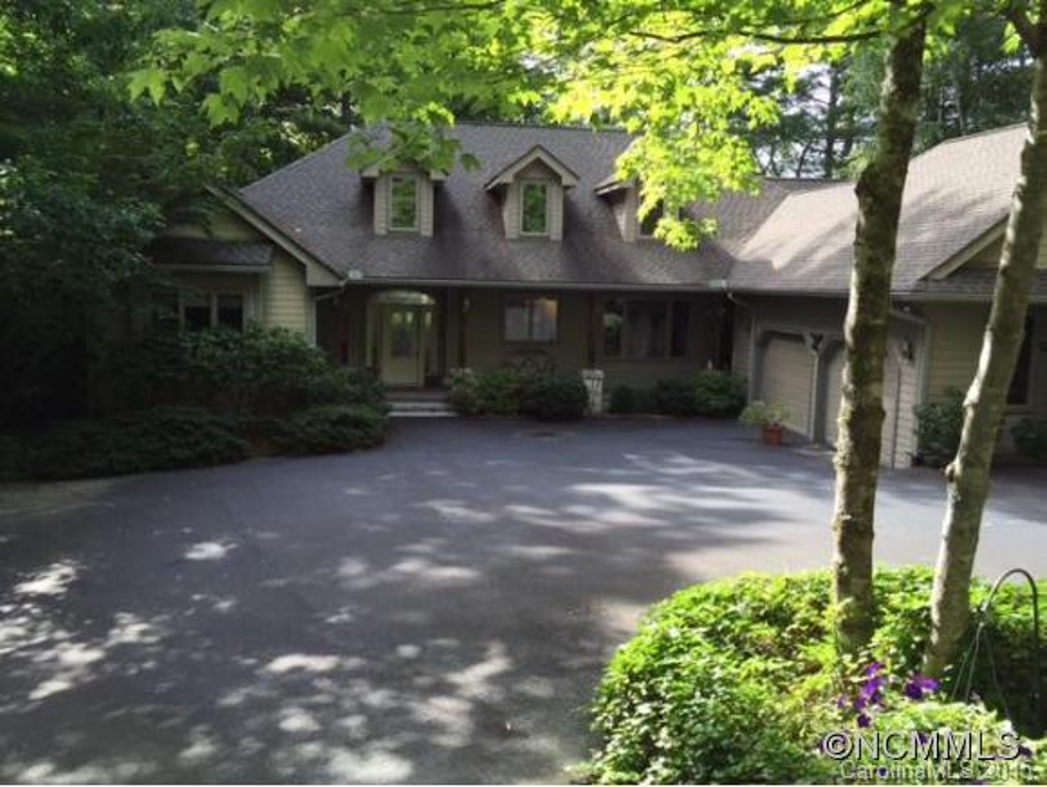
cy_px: 394
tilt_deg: -5.7
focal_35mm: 29
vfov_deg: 48.3
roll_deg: -2.1
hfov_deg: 61.6
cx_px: 524
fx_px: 878
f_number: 2.2
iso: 32
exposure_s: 1/241
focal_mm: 4.15
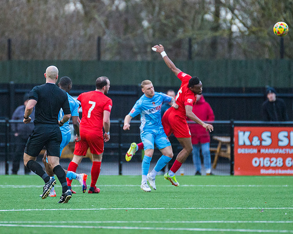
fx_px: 5781
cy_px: 105
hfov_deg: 2.9
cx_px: 124
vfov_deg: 2.3
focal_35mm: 667
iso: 1600
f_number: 2.8
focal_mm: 300
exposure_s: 1/1600
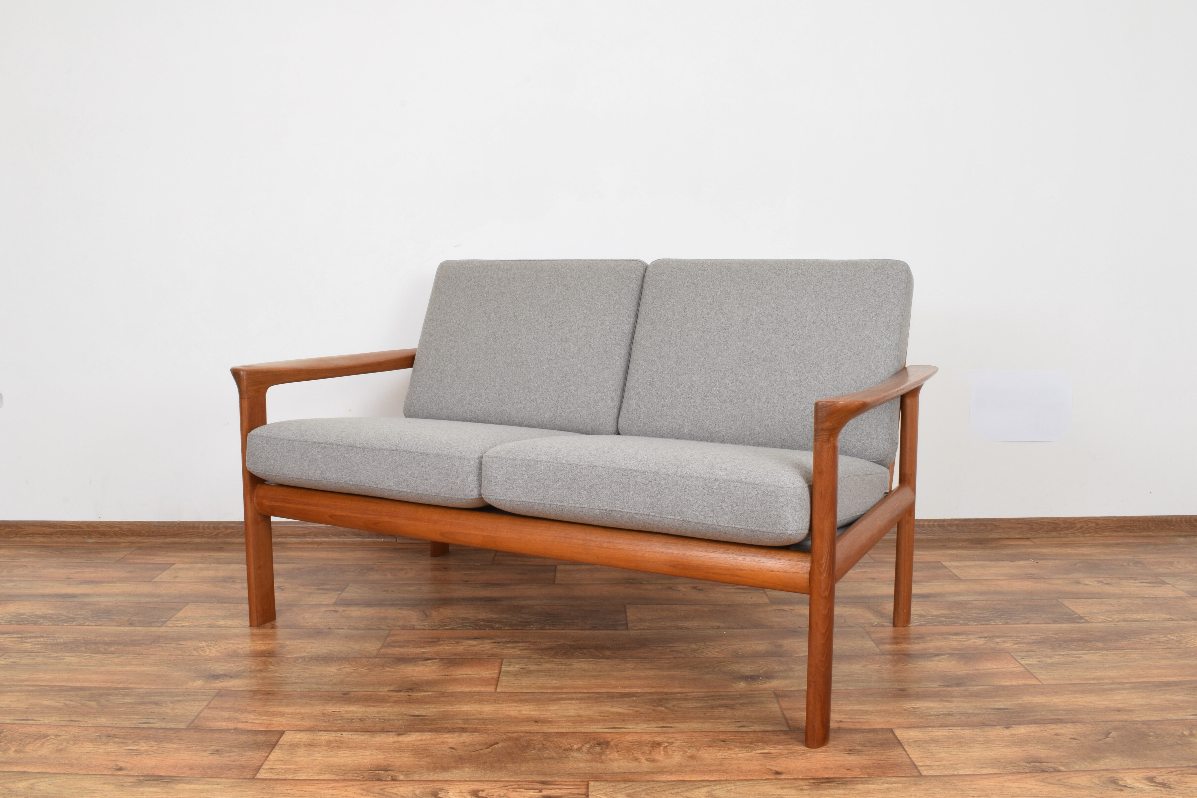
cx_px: 598
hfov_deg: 61.9
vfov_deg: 43.6
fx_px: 997
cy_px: 399
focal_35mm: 30
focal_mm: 20
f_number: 25
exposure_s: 4
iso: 100
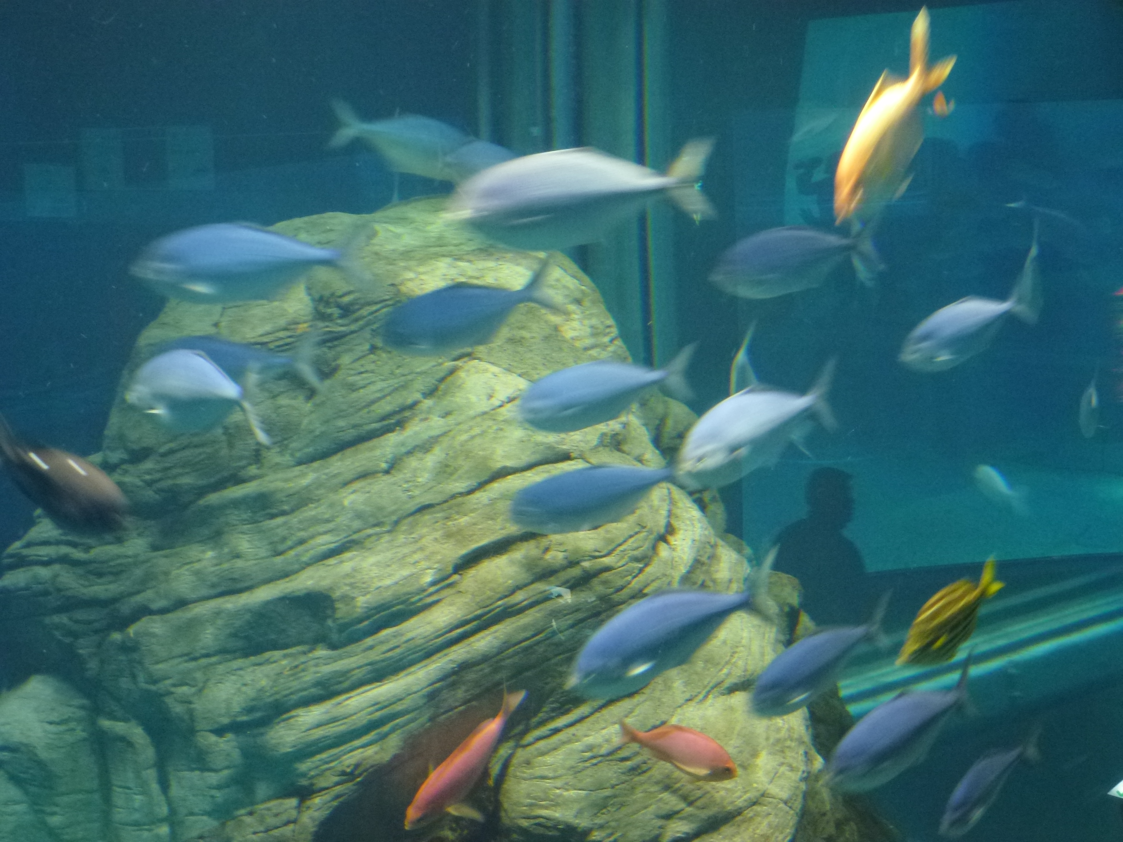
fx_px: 1687
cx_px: 562
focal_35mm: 52
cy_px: 421
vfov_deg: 28.0
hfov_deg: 36.8
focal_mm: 9.4
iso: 400
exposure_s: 1/8
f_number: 4.3
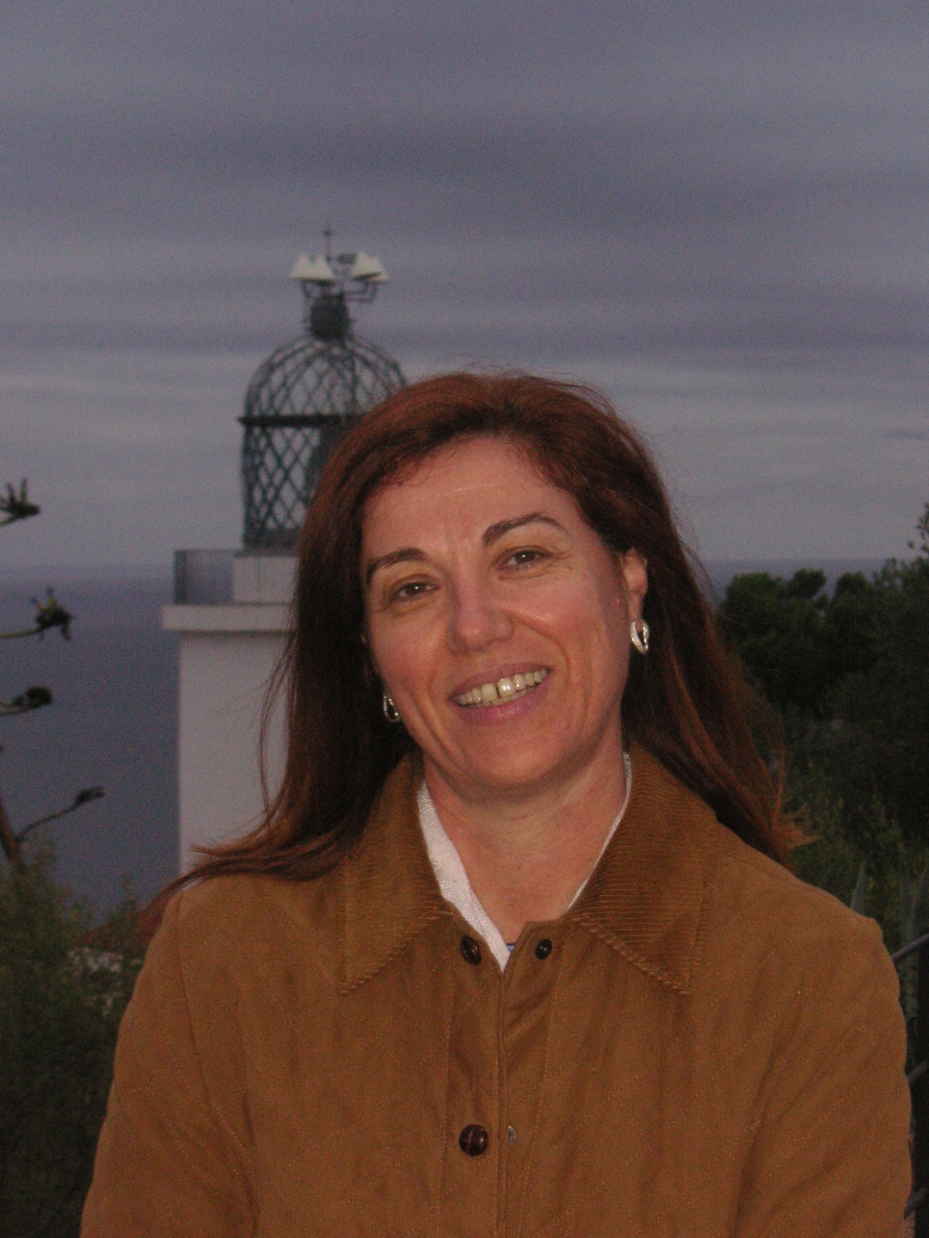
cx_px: 464
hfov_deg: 14.1
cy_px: 619
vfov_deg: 18.7
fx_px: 3757
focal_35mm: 105
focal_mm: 17.1
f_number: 5
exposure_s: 1/105
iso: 160
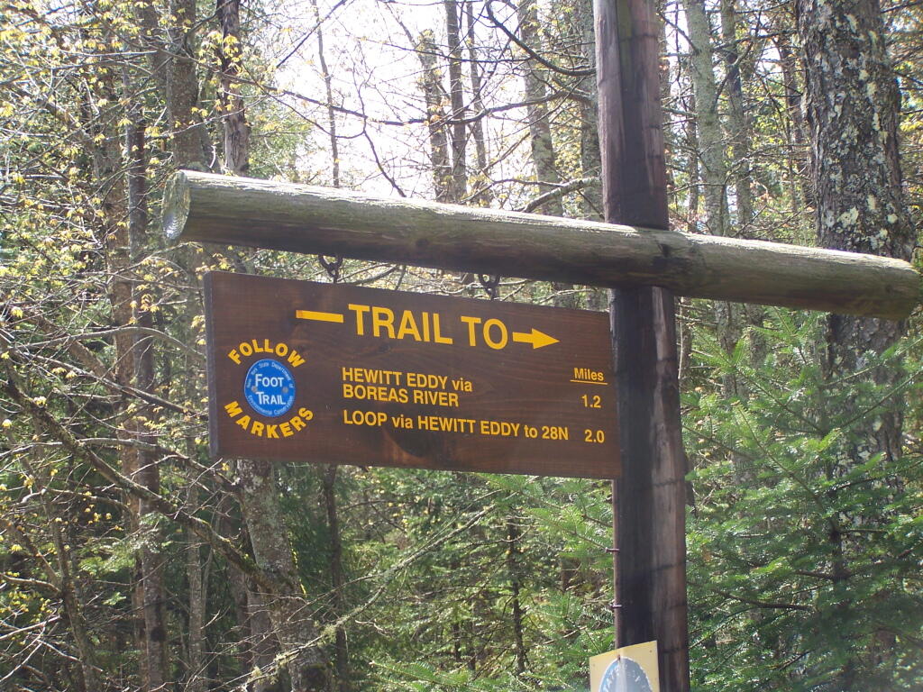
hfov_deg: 23.8
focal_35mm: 82
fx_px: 2186
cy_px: 346
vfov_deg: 18.0
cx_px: 462
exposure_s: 1/200
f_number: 3.2
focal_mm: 13.7
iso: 80
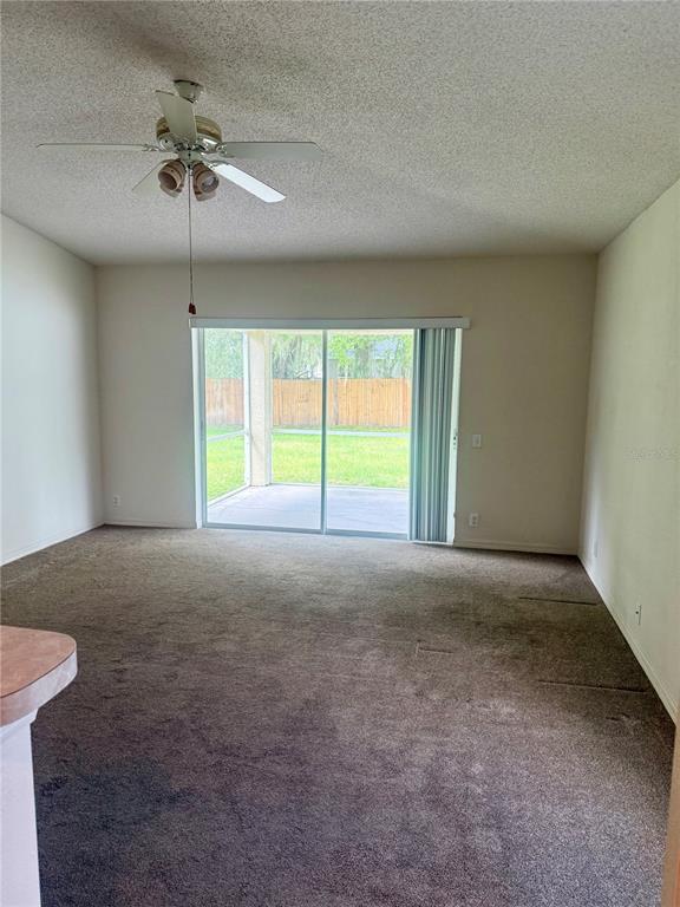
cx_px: 340
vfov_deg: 71.6
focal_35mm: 24
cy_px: 454
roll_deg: -1.0
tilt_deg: -6.0
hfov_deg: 56.8
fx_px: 629
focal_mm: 6.76
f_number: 1.78
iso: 160
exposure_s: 1/120
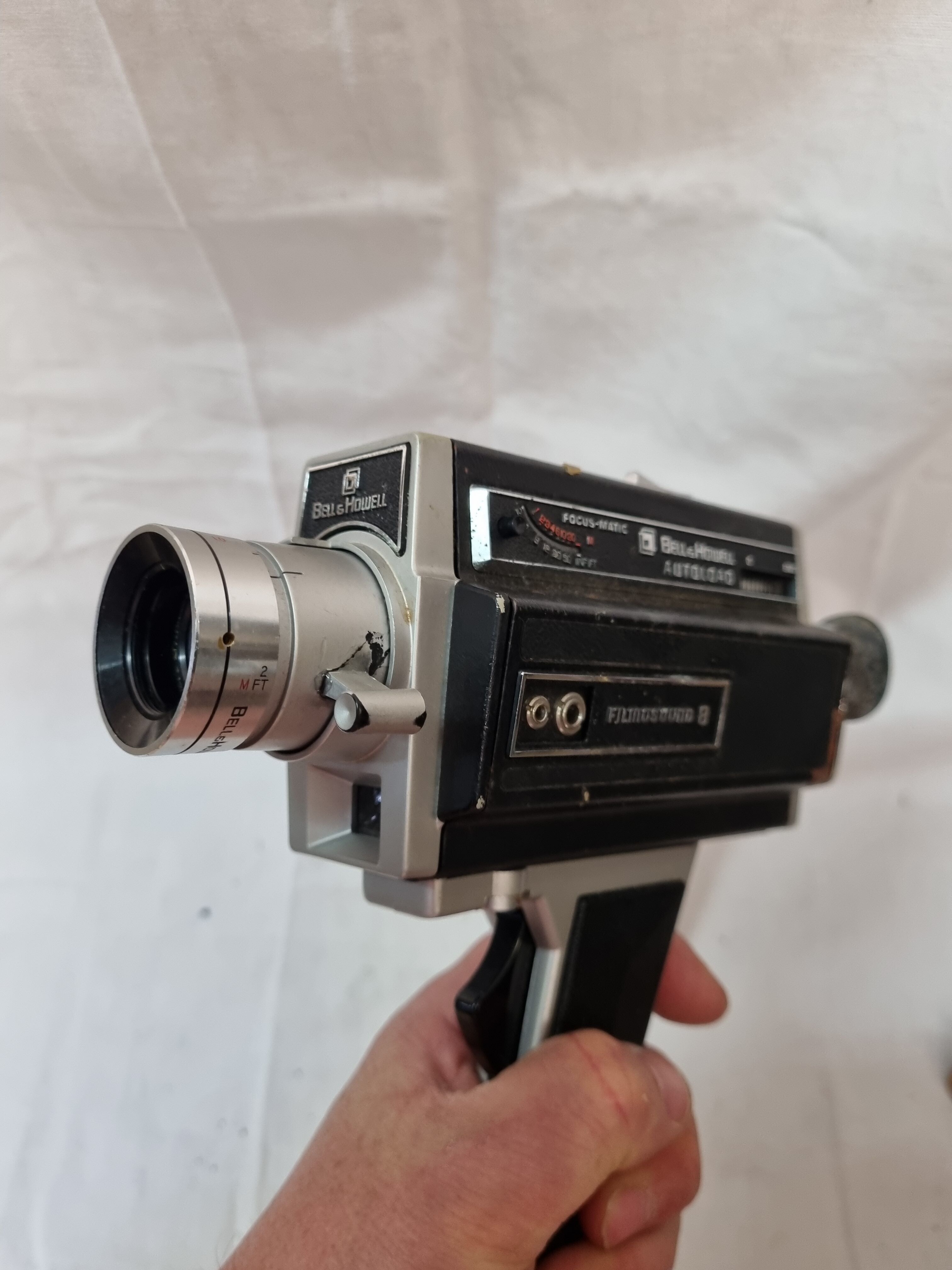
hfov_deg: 53.1
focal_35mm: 26
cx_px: 476
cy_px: 635
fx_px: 953
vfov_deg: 67.3
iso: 200
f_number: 1.8
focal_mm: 5.4
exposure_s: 1/100
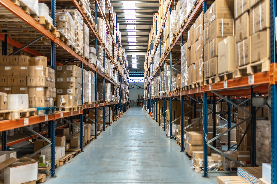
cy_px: 92
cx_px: 138
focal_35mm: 35
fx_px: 269
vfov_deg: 37.9
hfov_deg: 54.4
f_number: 1.4
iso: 250
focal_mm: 35
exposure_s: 1/250
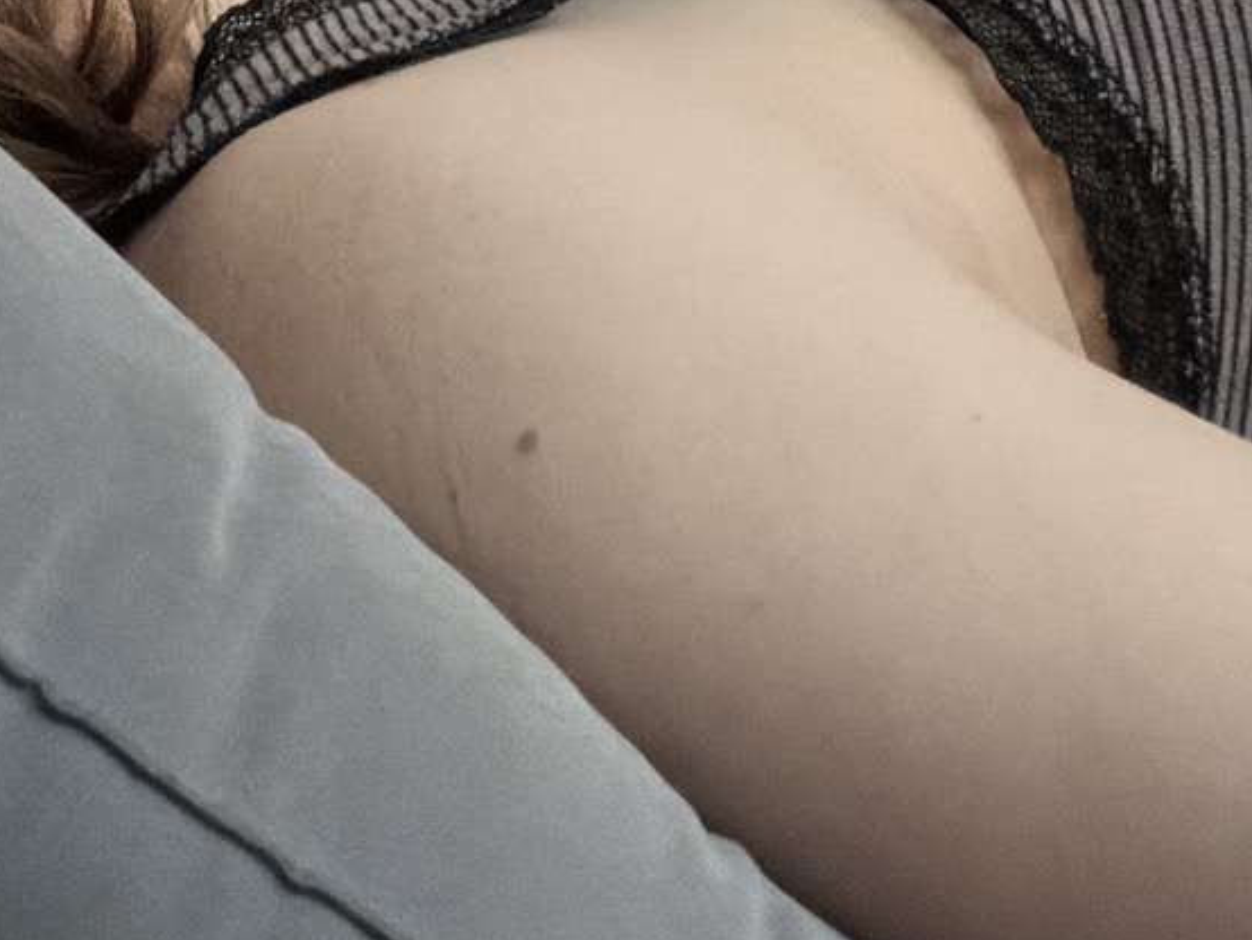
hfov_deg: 23.2
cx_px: 221
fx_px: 3003
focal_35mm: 83
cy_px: -339
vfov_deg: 16.6
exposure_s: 1/60
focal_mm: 2.71
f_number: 1.9
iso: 320
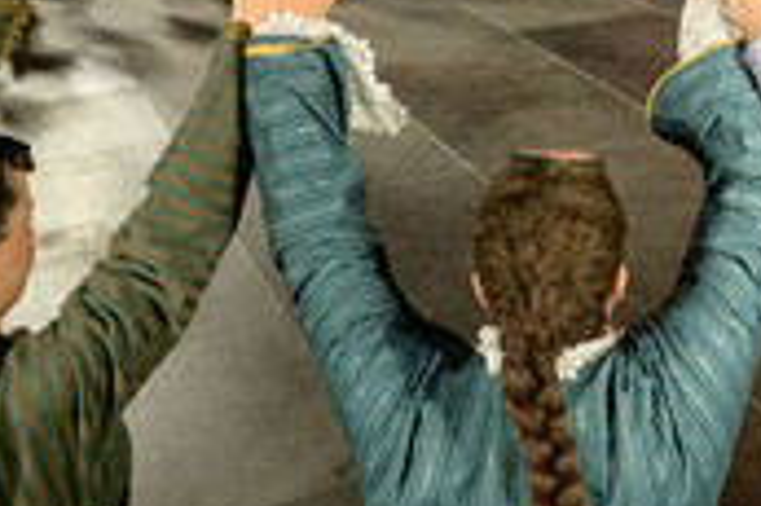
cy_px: -220
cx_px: 858
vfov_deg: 19.2
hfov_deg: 28.7
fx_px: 1330
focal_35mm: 63
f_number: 4.5
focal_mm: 17
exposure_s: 1/250
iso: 4000
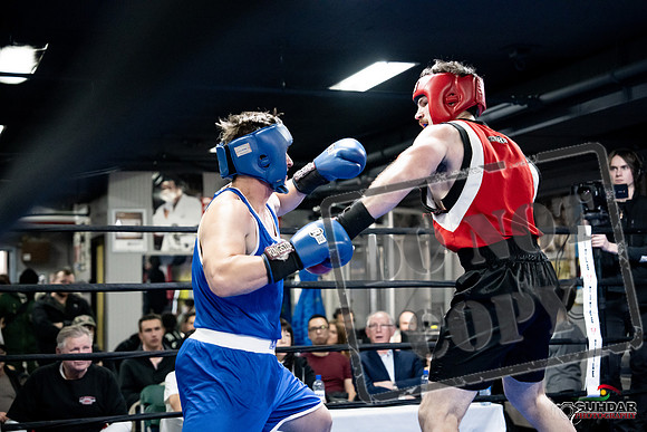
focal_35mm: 69
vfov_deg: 19.7
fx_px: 1240
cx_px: 324
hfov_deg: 29.2
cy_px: 216
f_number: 2.8
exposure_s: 1/1000
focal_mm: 69
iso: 10000
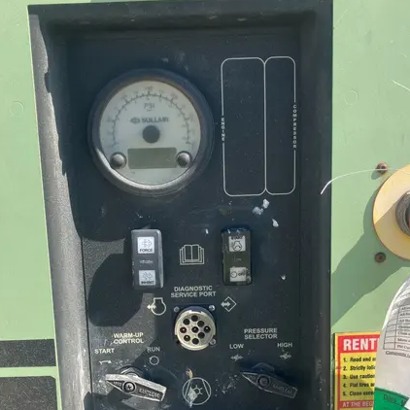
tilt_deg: -13.7
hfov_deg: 39.2
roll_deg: +0.9
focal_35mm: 43
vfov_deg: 39.0
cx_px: 200
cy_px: 249
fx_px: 576
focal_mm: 3.99
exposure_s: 1/684
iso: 32
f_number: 1.8
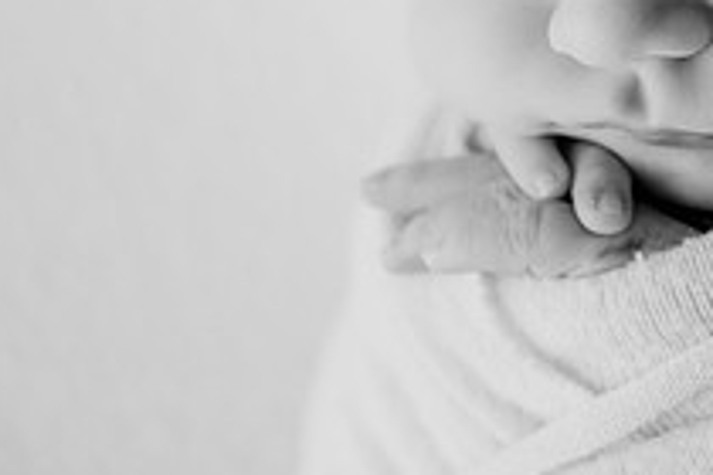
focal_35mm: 262
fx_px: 5189
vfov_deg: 5.2
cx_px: 774
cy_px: -93
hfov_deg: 7.8
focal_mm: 95
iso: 100
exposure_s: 1/160
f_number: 4
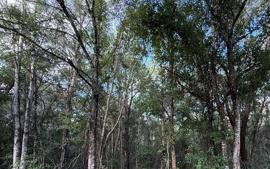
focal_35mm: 21
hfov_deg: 81.2
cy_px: 138
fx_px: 154
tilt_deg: +8.2
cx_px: 164
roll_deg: +0.0
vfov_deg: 53.0
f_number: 2.2
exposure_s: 1/99
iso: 200
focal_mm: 2.22
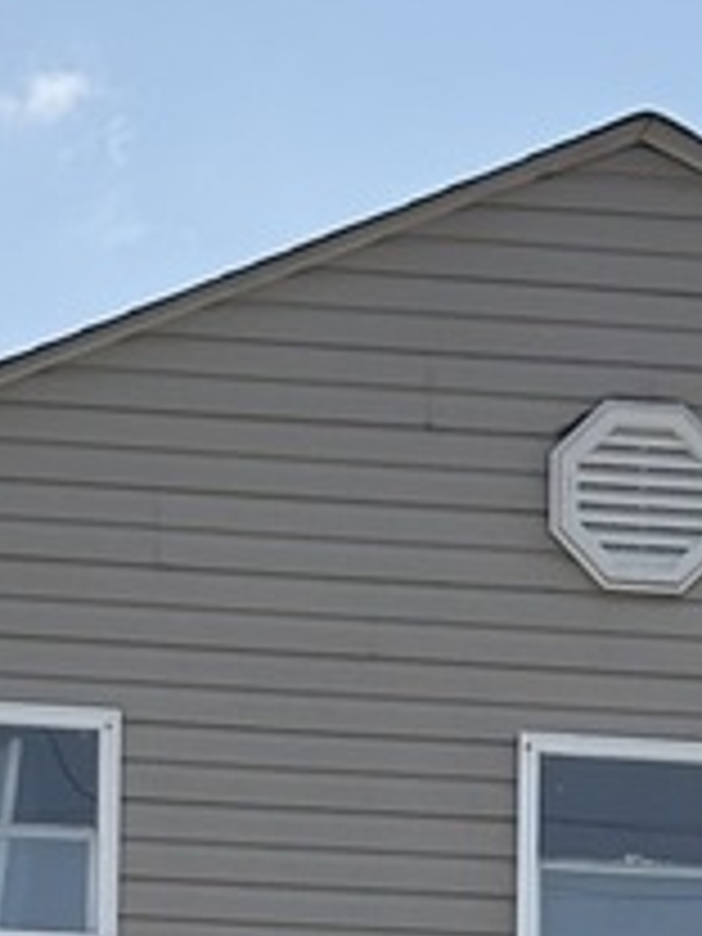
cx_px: 621
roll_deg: -0.7
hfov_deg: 5.5
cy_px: 1390
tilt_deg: +7.1
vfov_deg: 7.2
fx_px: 7301
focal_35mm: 270
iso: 32
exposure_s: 1/4630
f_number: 1.6
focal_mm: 5.96
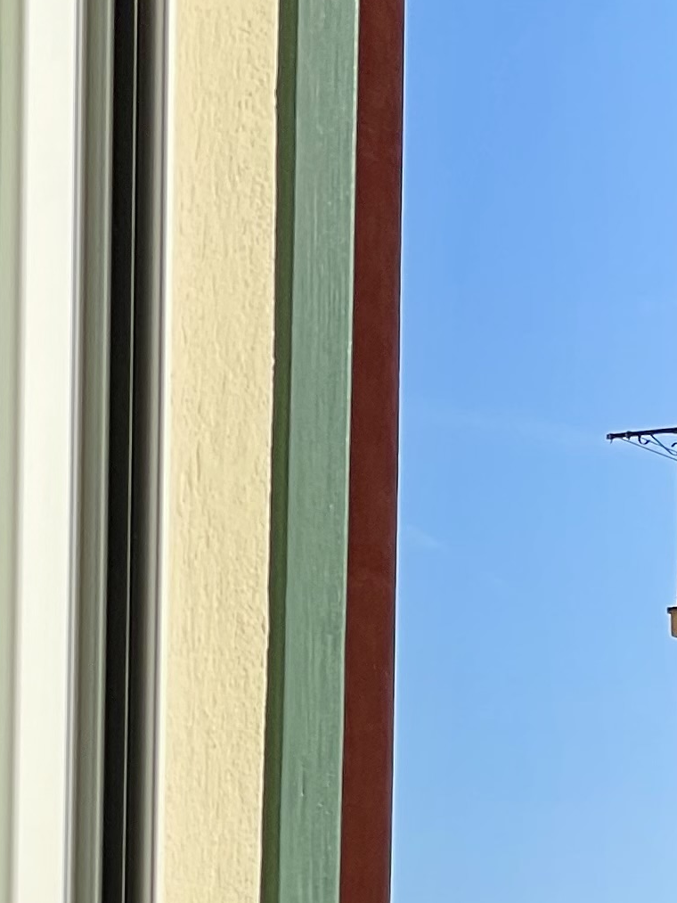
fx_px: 5397
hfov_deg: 7.2
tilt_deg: +0.6
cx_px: 658
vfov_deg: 9.2
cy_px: 1472
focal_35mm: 207
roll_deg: -0.8
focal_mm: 6
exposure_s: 1/1043
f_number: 2
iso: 25
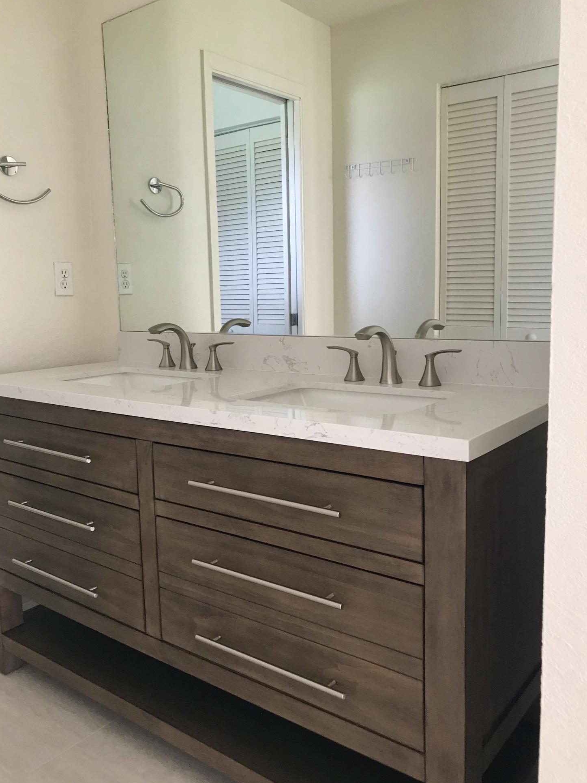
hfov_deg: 48.2
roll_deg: +1.0
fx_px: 656
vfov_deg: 61.7
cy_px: 382
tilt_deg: -6.7
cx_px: 288
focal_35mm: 29
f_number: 1.8
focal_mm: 3.99
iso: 25
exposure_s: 1/30
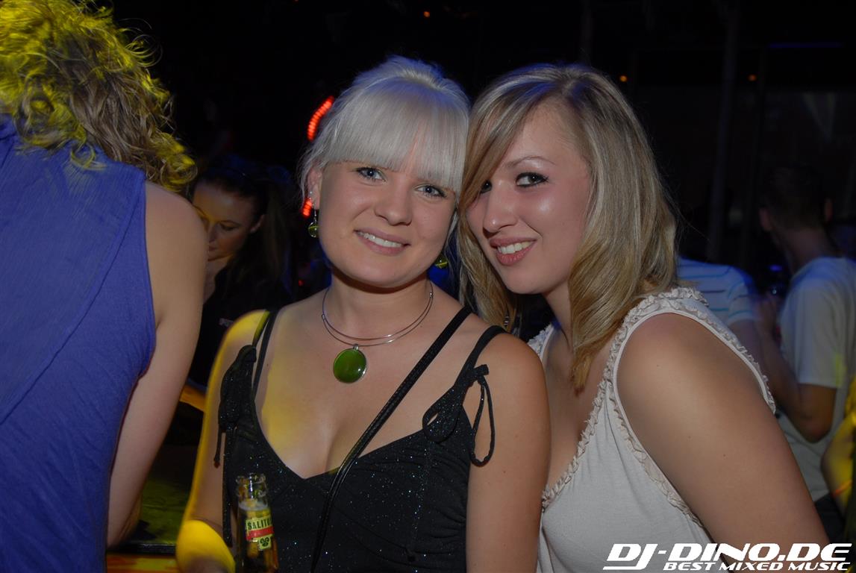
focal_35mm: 36
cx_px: 428
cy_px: 286
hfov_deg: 53.1
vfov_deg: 37.0
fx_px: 857
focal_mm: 24
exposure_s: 1/13
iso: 200
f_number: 6.3
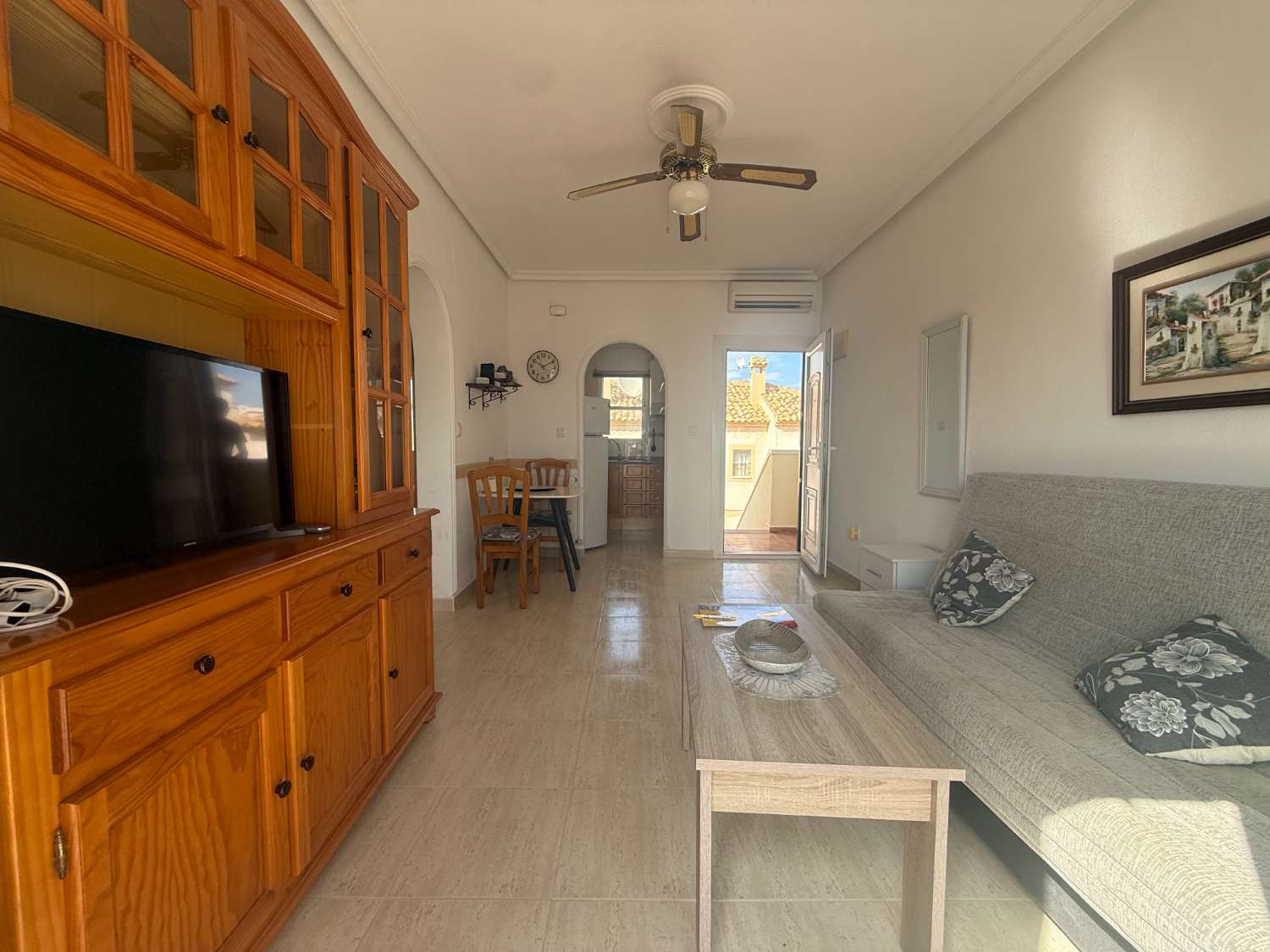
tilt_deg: -3.7
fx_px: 514
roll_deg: -0.4
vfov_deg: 85.7
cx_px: 635
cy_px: 476
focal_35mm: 14
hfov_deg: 102.1
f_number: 2.2
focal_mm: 2.22
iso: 64
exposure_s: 1/486
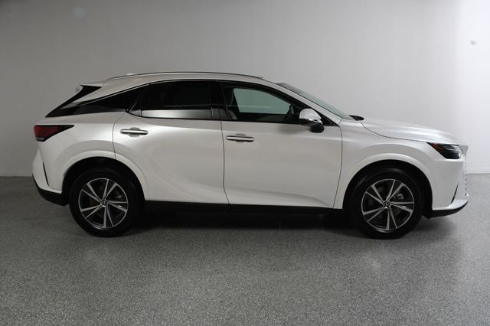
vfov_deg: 43.6
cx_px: 245
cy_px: 163
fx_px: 408
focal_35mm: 30
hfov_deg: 62.0
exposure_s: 1/160
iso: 100
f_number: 13
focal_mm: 20
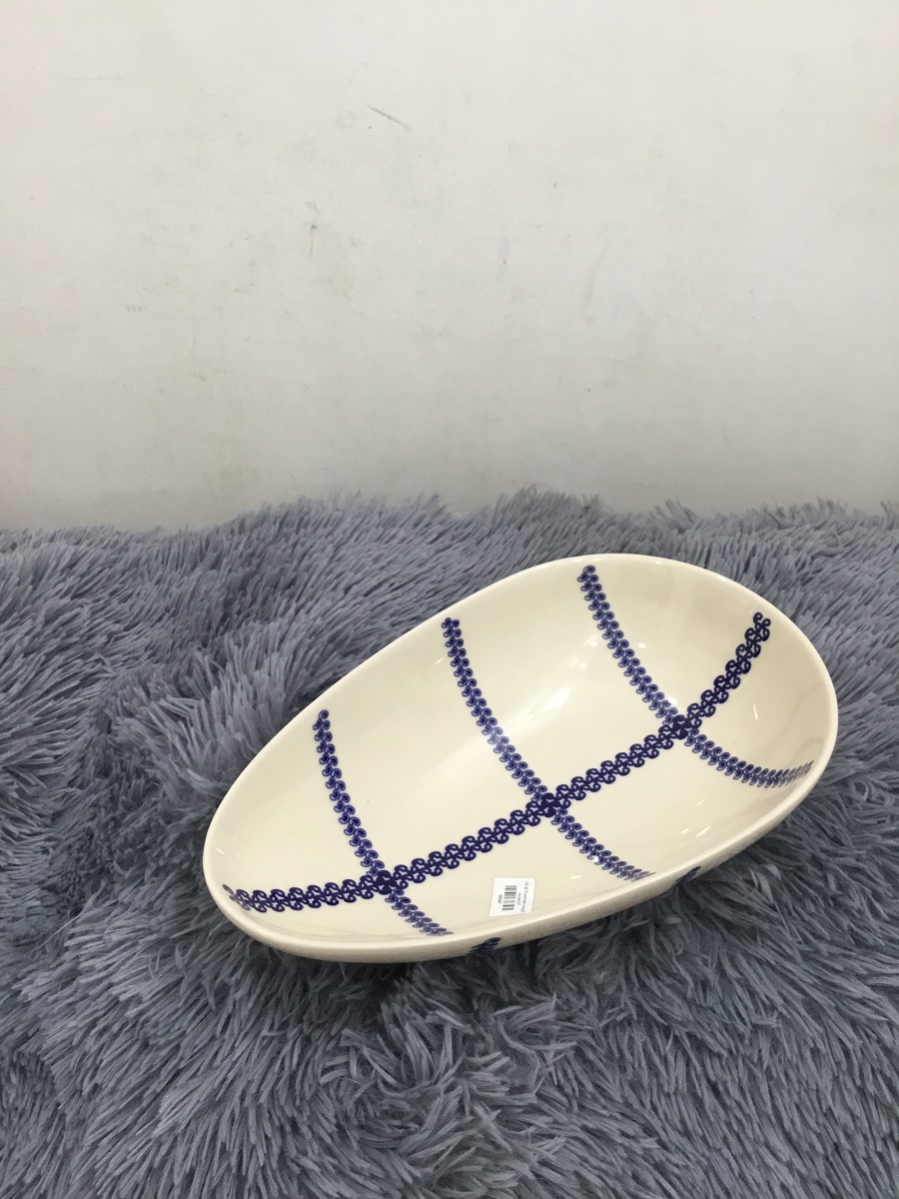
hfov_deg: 45.4
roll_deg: +0.9
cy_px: 600
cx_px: 450
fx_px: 1073
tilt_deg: -39.8
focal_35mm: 31
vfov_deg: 58.4
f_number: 2.4
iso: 100
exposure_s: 1/33
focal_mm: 3.3
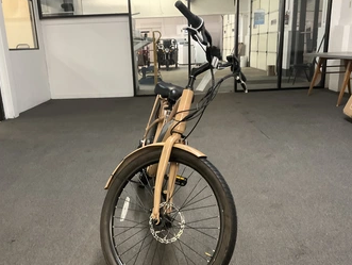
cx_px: 166
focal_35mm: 35
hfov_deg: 52.5
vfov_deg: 40.6
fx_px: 356
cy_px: 154
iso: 320
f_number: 1.8
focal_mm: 3
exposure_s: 1/40
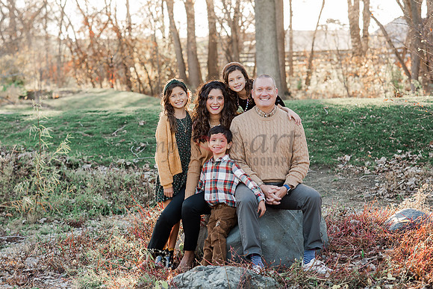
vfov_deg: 16.1
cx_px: 216
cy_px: 144
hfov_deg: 23.9
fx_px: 1023
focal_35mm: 85
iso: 320
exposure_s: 1/200
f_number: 4
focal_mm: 85
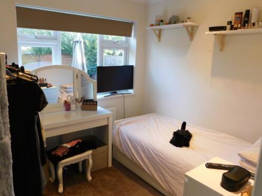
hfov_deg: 65.0
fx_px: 204
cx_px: 111
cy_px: 94
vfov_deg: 51.3
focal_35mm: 27
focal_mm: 4
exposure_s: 1/30
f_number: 3
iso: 220
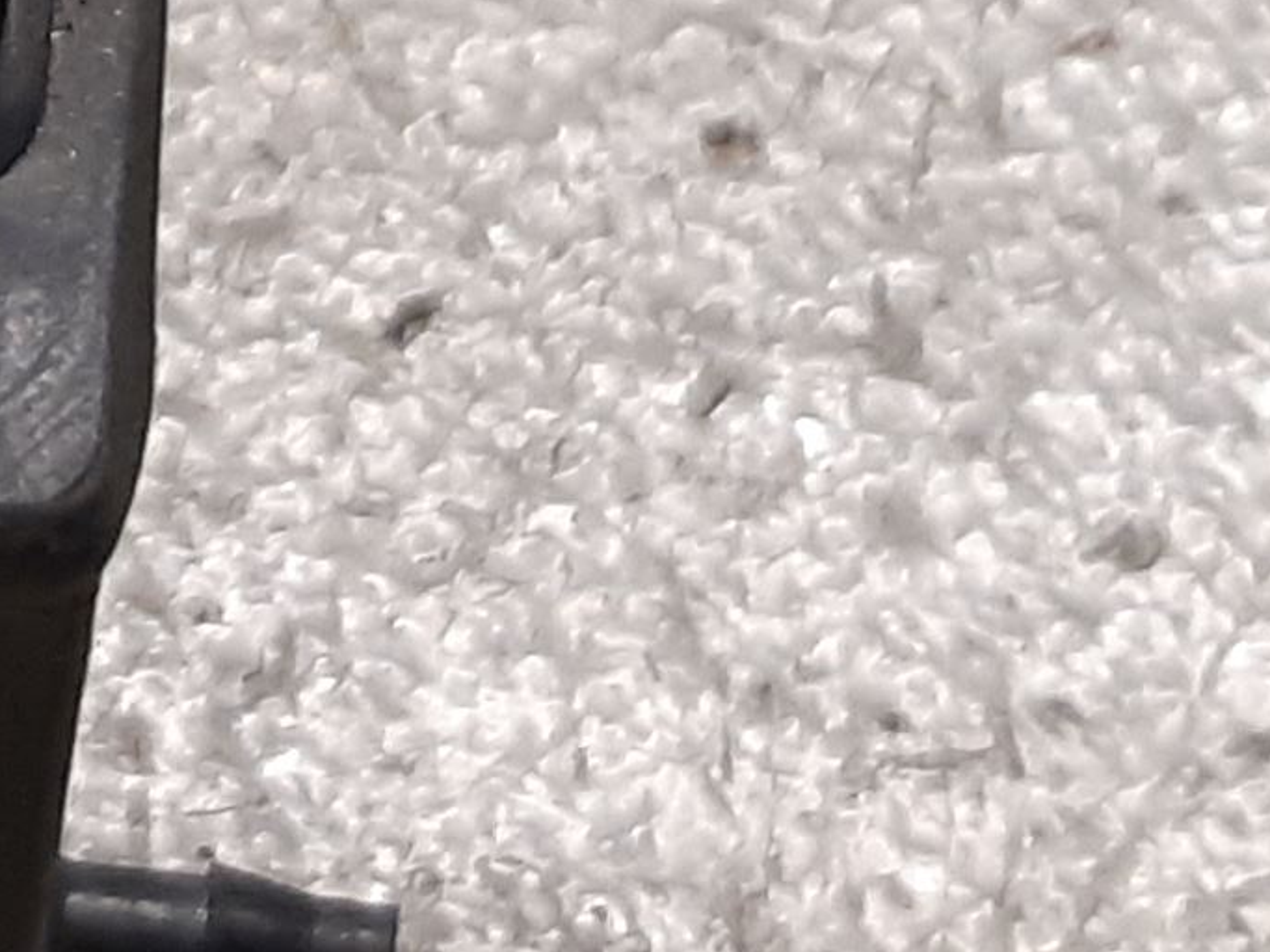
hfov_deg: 21.9
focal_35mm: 78
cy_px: -279
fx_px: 2861
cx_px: -493
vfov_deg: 17.7
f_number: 1.7
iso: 125
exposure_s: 1/50
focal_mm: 3.93
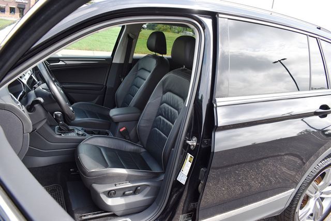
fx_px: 248
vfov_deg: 48.0
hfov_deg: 67.4
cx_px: 166
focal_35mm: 27
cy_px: 110
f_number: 5.6
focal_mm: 18
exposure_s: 1/250
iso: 250
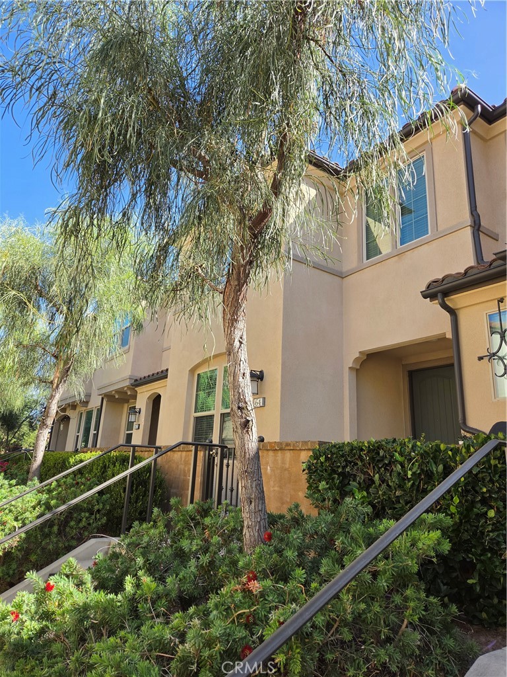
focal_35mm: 23
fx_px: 449
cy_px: 338
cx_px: 254
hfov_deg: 58.9
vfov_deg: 73.9
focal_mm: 5.4
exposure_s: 1/1163
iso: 80
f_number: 1.8
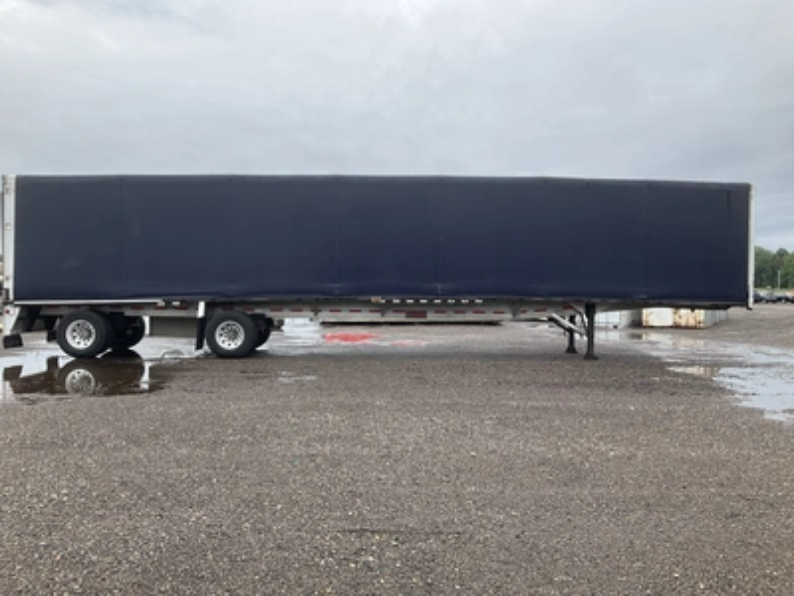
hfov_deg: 61.7
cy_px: 298
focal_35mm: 29
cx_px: 397
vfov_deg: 48.2
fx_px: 665
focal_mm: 3
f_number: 1.8
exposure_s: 1/709
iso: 25
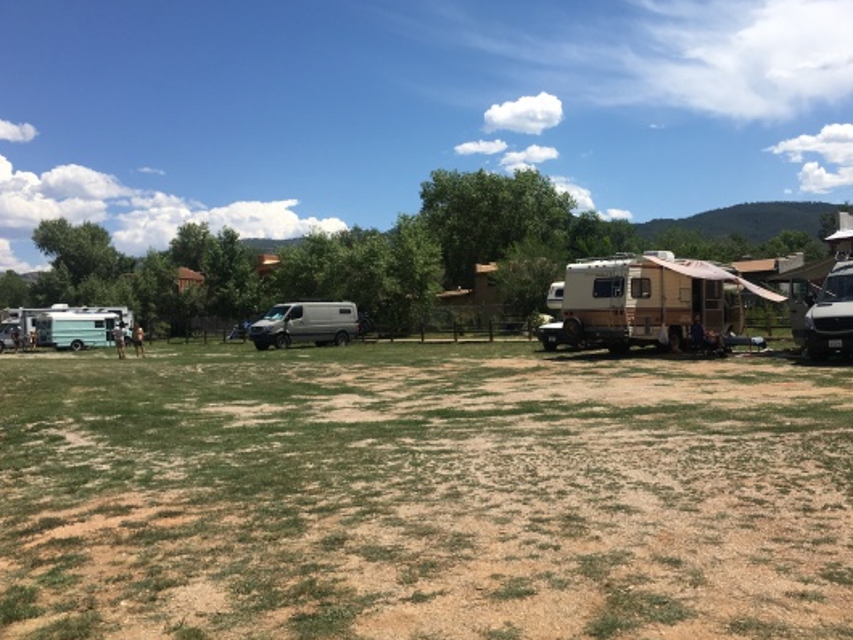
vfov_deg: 40.7
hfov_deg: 52.4
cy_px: 325
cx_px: 484
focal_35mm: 35
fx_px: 863
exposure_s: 1/2262
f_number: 2.2
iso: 25
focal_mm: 4.15
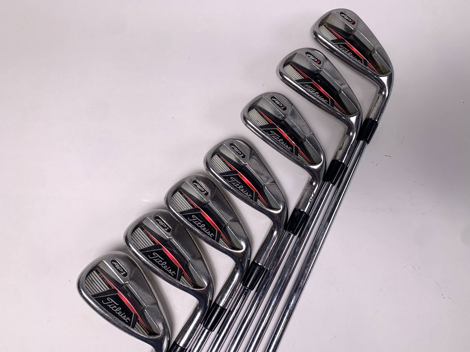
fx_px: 353
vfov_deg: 53.1
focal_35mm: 26
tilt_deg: -79.9
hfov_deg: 67.3
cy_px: 176
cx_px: 235
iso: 25
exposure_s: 1/165
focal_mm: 4.25
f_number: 1.8
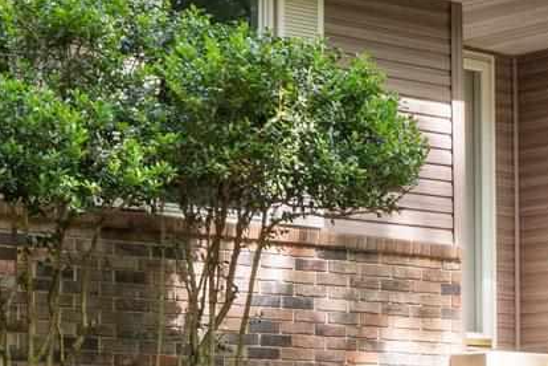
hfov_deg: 15.4
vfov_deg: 10.3
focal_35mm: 133
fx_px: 2029
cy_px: 230
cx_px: 274
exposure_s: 1/30
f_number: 9
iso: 200
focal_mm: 14.7
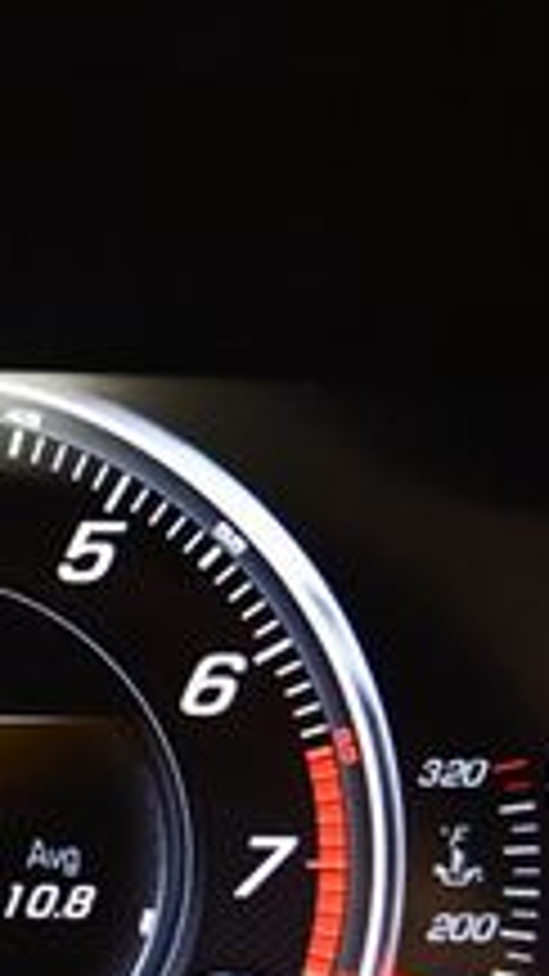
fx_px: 2641
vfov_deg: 20.6
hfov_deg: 11.7
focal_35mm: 102
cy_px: 832
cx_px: -72
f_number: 3.8
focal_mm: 22
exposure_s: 1/60
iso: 3200
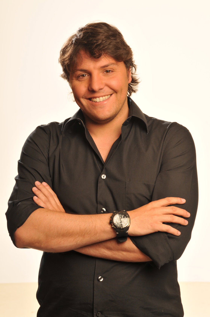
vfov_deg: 19.5
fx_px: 921
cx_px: 105
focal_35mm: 105
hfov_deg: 13.0
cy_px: 158
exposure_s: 1/200
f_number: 11
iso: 200
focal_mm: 70
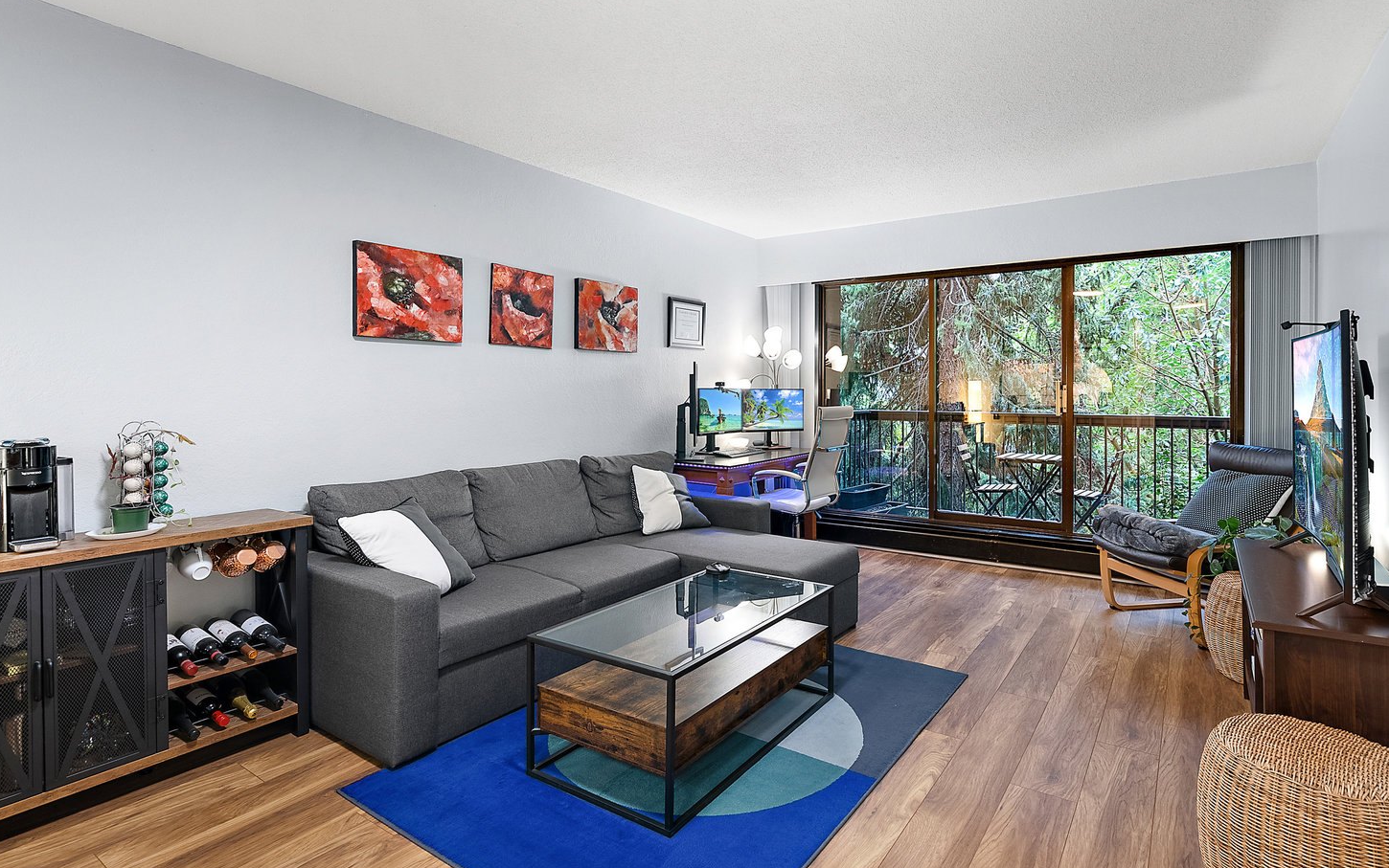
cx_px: 740
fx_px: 682
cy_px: 408
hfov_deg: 91.0
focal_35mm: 18
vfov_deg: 65.0
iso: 400
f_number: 7.1
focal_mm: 16
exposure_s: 1
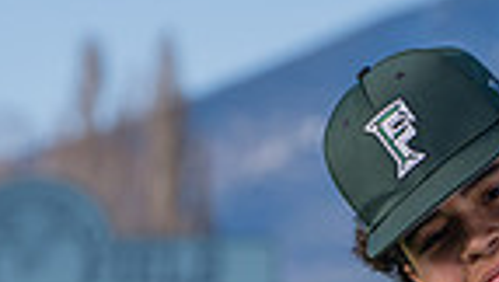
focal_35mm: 467
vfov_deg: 2.6
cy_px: 507
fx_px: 6190
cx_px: 579
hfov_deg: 4.6
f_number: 4.5
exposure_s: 1/800
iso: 125
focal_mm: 110
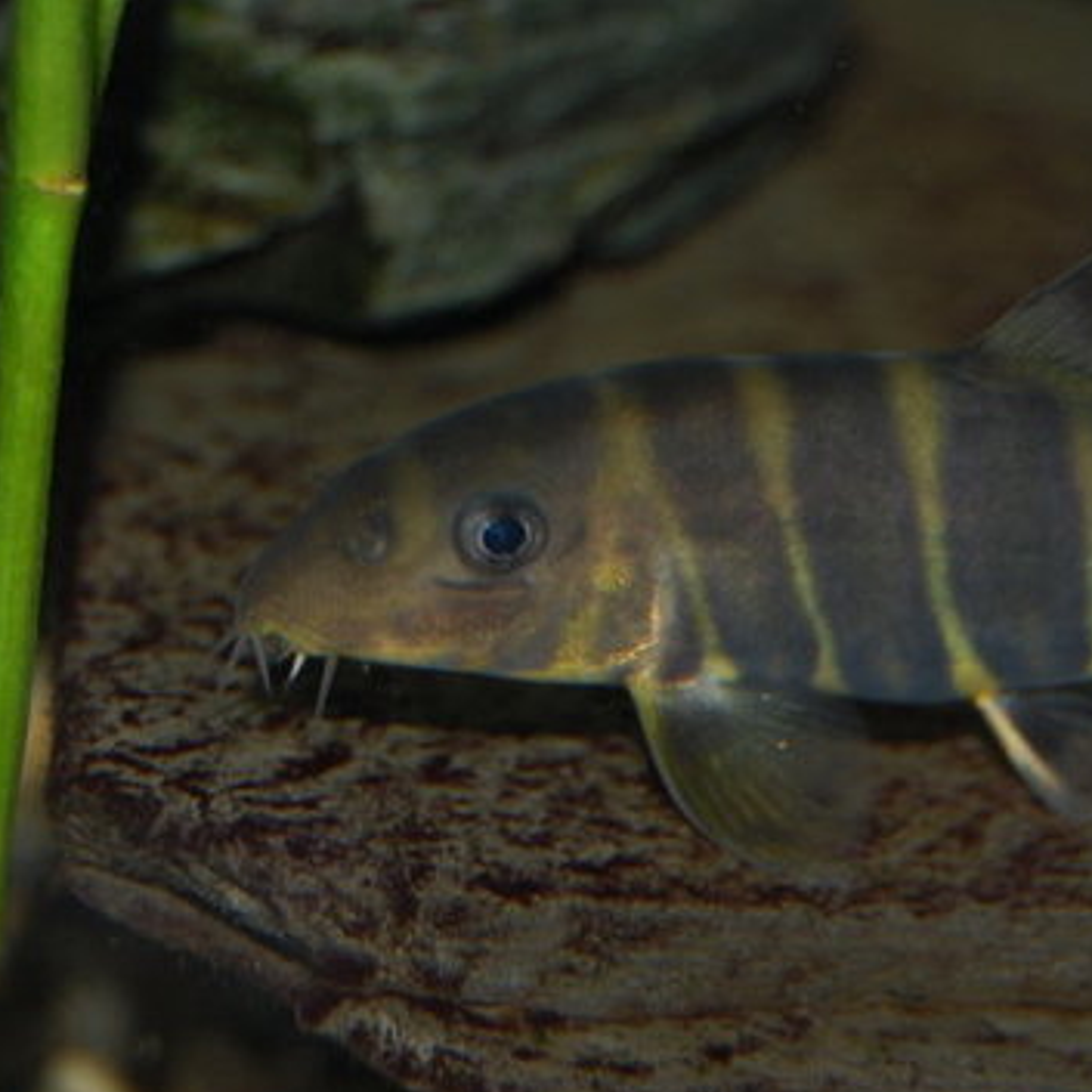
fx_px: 5673
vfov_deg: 11.0
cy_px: 548
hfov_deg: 10.9
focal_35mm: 159
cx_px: 981
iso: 400
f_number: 5.6
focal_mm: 55
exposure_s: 1/60
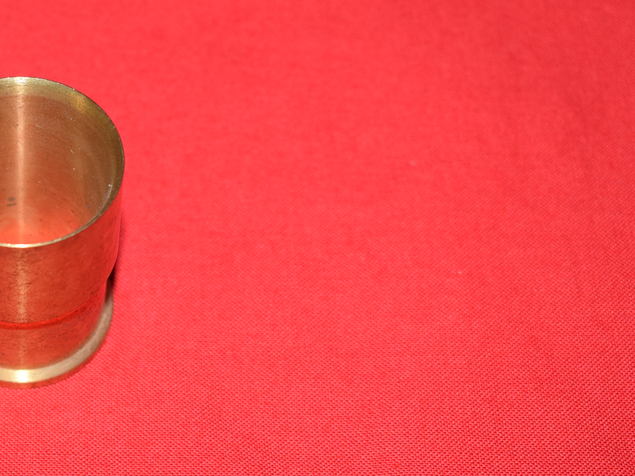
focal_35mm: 96
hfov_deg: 20.0
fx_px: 1763
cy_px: 243
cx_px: 44
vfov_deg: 15.4
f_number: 5.6
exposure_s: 1/100
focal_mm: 29
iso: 400
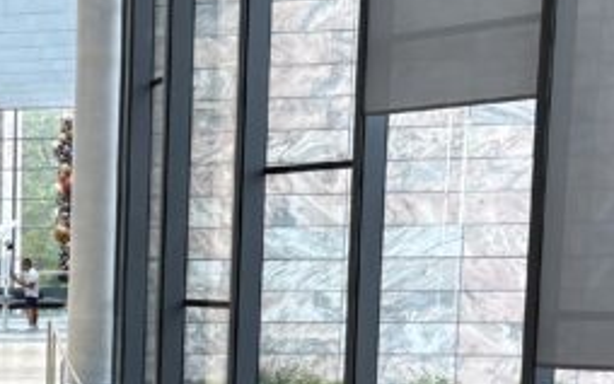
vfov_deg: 11.5
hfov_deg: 16.5
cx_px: -387
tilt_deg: -6.7
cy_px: 502
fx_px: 1858
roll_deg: +1.3
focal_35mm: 111
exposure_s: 1/219
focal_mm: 5.96
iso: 40
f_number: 1.6
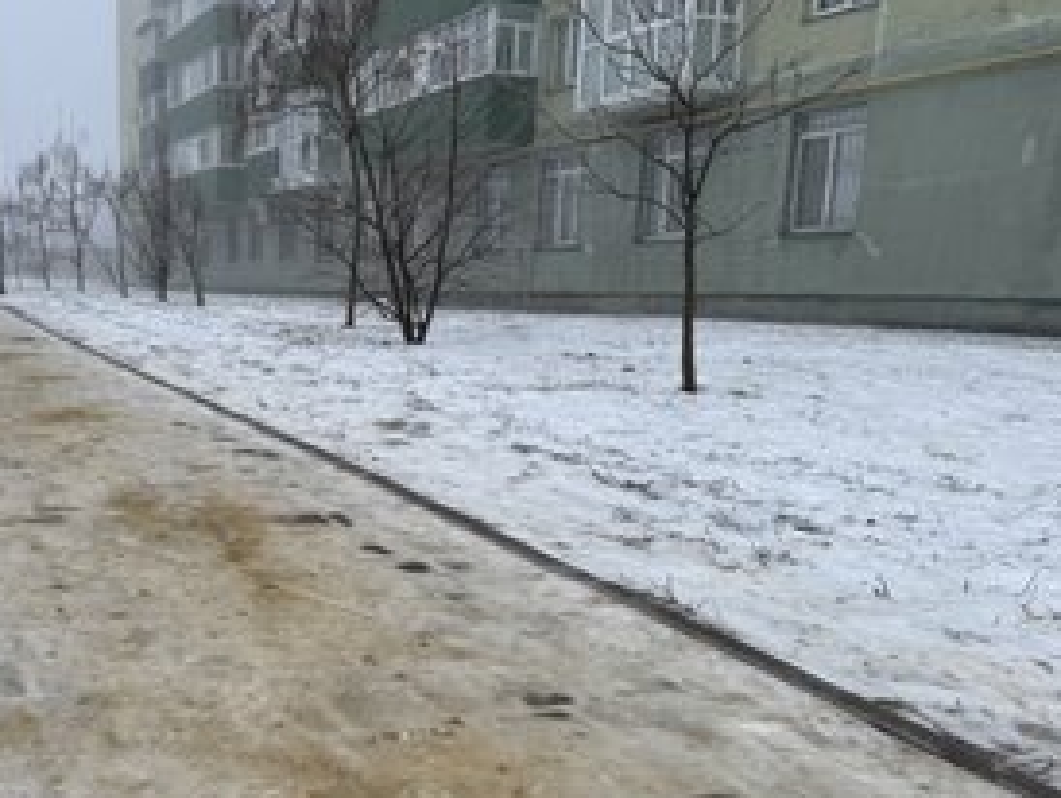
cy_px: 504
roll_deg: +0.1
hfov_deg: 51.1
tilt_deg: -12.2
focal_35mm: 35
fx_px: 1074
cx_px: 310
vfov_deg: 40.4
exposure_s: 1/2959
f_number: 1.78
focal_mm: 6.76
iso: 80
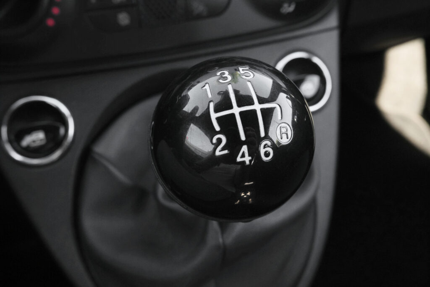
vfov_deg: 37.9
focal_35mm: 35
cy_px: 144
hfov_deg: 54.4
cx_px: 215
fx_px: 418
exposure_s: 1/160
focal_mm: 23.5
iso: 2000
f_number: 9
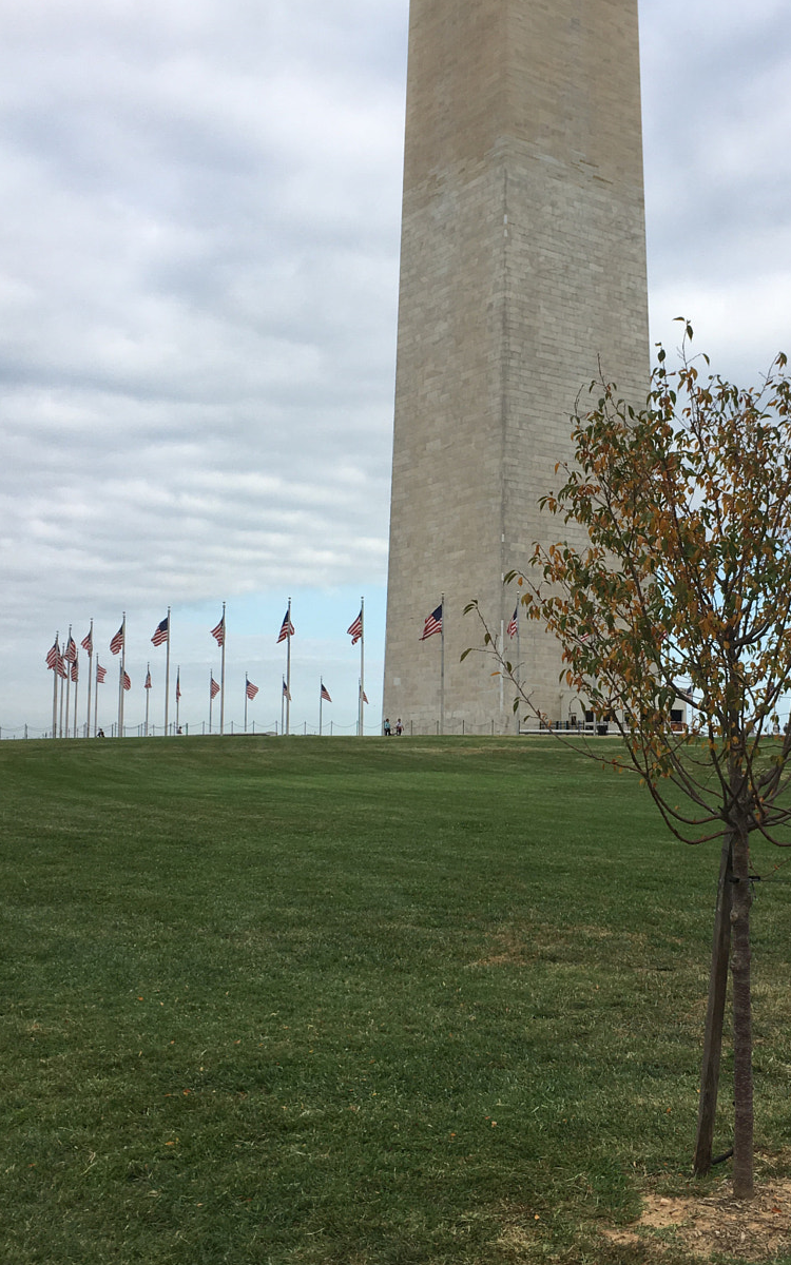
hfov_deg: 31.0
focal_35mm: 41
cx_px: 527
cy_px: 636
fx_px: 1414
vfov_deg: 48.2
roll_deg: +0.2
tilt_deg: +5.8
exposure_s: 1/905
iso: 25
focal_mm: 4.15
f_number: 2.2
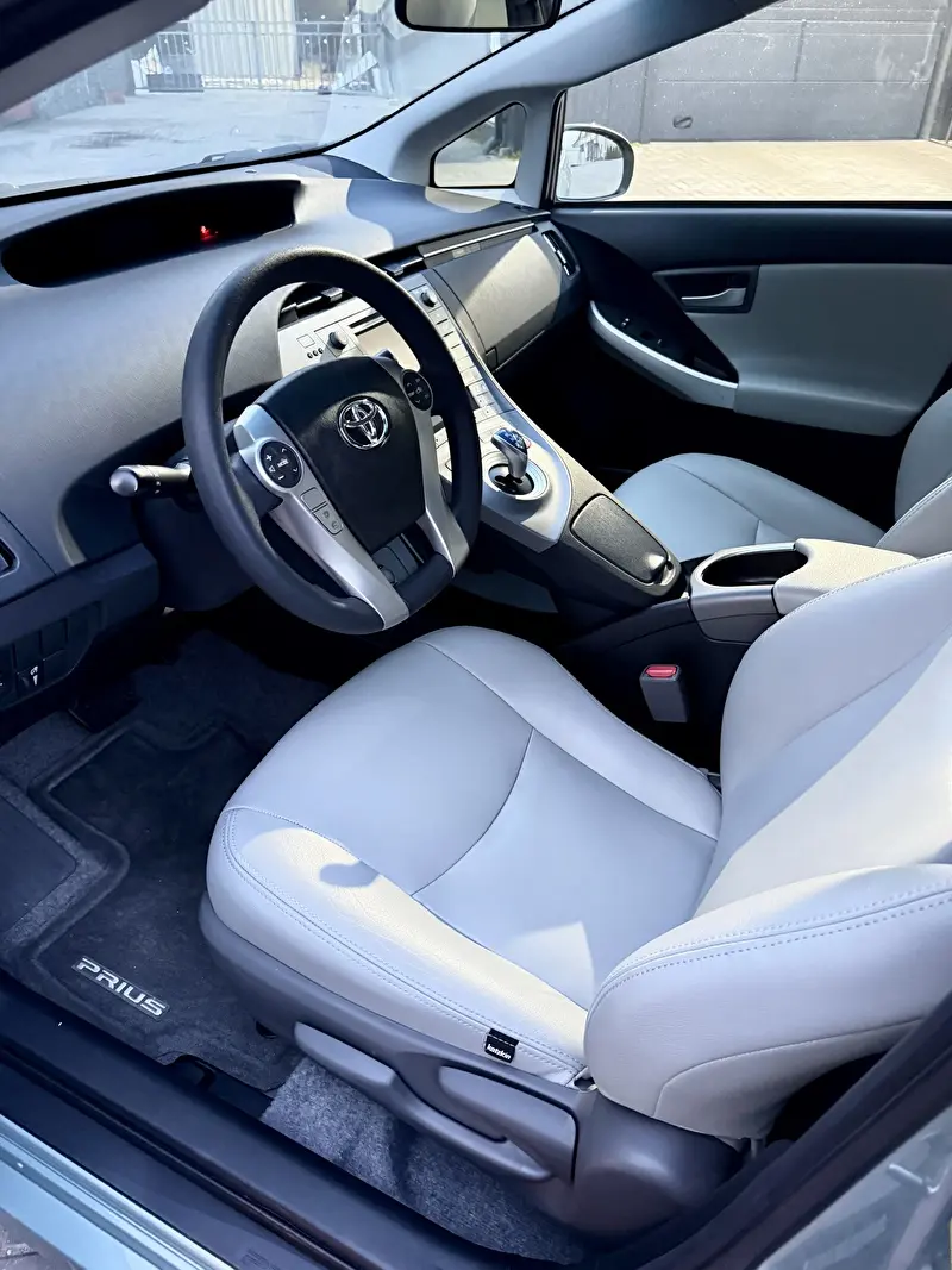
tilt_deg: -33.9
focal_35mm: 24
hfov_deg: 56.8
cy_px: 635
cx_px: 476
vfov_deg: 71.6
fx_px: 880
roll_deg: -0.6
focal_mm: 6.76
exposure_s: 1/17
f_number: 1.78
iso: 1600
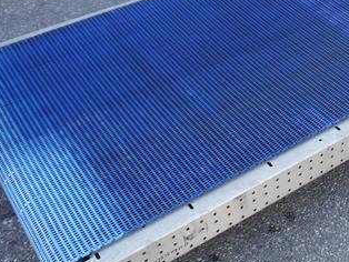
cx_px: 350
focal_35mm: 57
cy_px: 90
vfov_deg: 25.6
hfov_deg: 31.2
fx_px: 575
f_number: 4
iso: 160
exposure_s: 1/125
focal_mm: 14
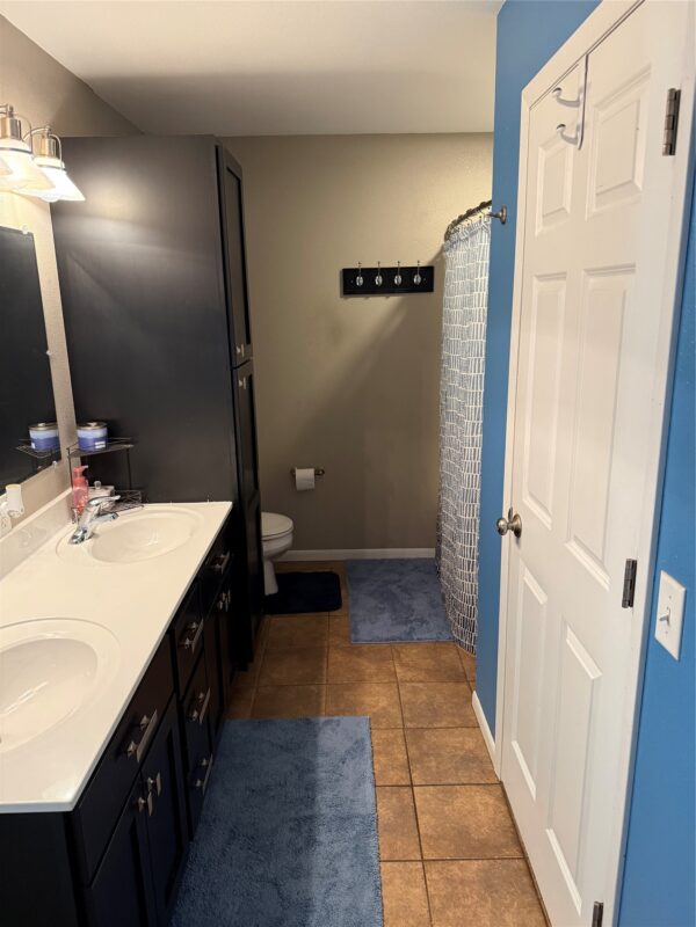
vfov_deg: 71.6
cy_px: 464
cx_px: 348
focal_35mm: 24
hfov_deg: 56.8
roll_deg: +0.1
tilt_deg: -15.4
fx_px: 643
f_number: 1.78
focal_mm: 6.76
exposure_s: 1/60
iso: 400
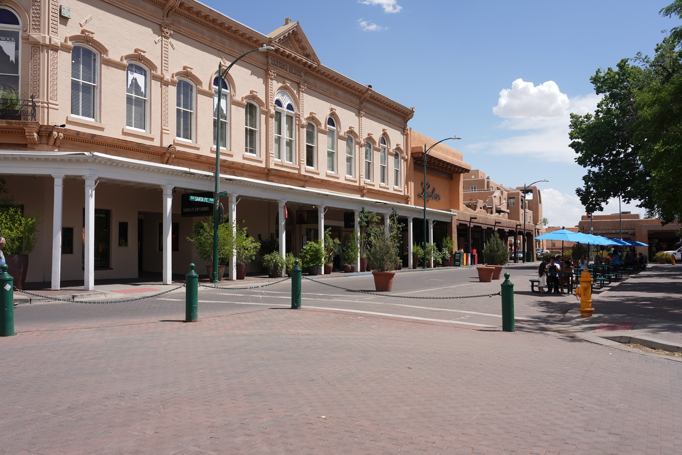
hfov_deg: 57.2
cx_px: 341
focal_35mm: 33
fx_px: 625
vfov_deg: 40.0
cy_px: 228
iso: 80
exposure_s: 1/250
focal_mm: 33
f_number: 9
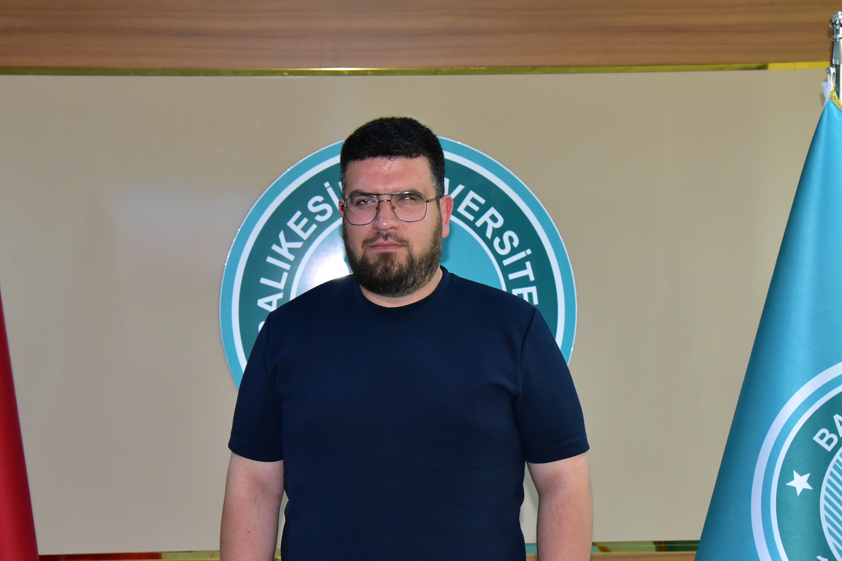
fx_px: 1520
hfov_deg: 31.0
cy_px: 373
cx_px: 415
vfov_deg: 20.8
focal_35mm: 65
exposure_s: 1/200
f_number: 5.6
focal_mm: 44
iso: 3200
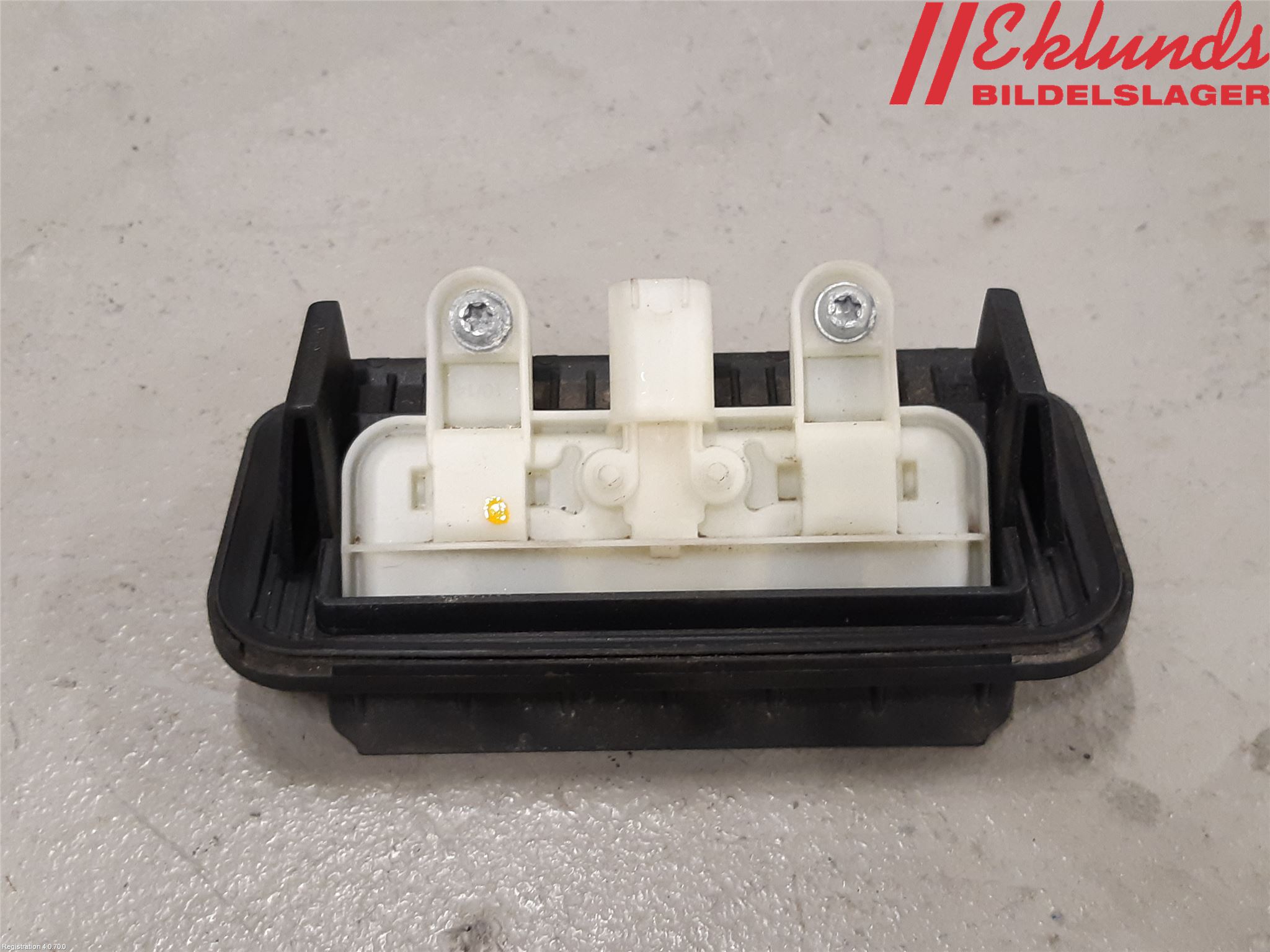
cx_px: 635
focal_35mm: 26
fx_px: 954
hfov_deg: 67.3
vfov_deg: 53.1
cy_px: 476
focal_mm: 3.93
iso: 200
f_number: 1.7
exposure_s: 1/50
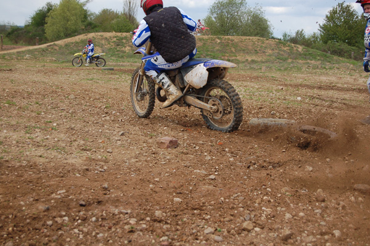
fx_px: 709
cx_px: 185
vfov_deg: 19.7
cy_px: 123
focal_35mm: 69
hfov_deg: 29.3
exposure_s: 1/1000
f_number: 5.3
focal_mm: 46
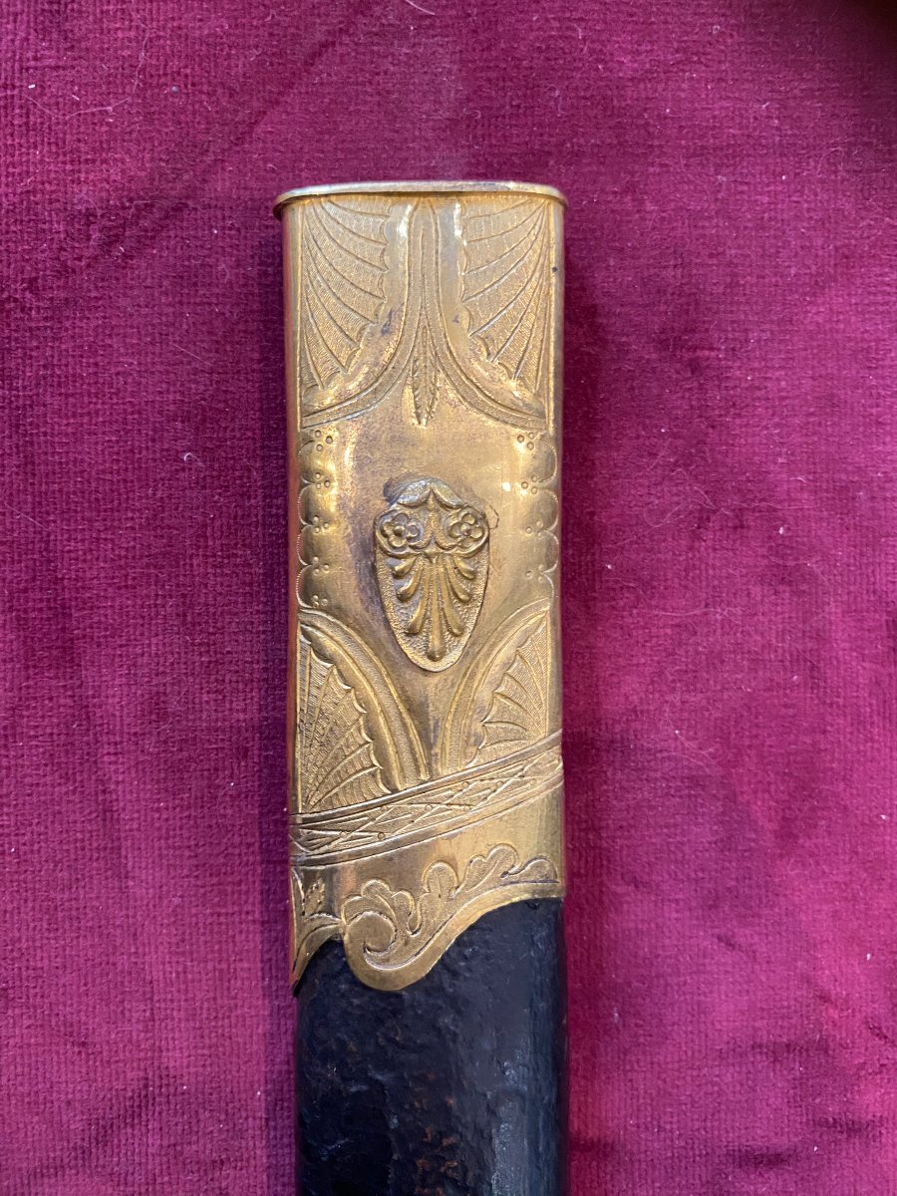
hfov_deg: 54.9
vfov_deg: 69.4
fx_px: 864
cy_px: 598
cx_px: 448
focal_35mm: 25
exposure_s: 1/50
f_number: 1.8
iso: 400
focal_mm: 4.25
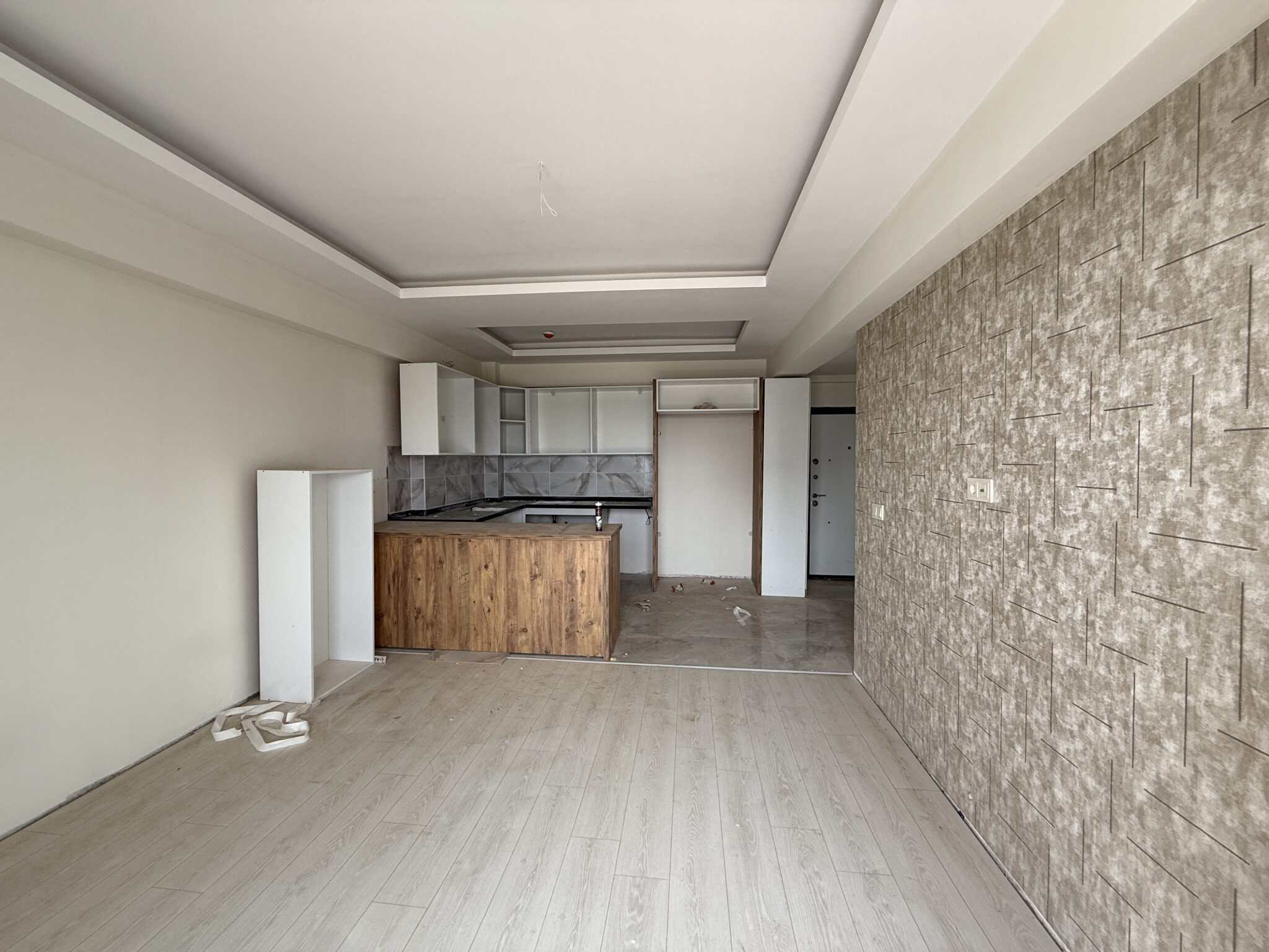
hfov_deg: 102.1
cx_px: 634
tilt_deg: -1.9
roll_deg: +0.0
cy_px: 476
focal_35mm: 14
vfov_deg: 85.7
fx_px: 513
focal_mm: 2.22
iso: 64
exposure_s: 1/128
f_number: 2.2
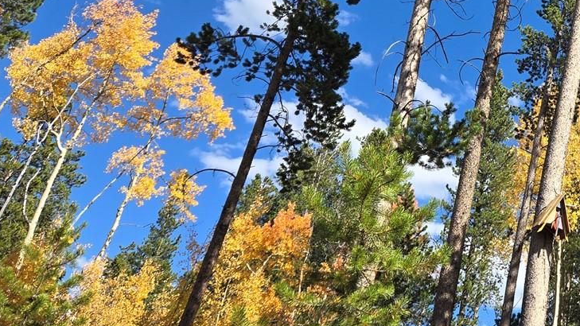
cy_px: 22
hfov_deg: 34.4
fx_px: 846
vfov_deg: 21.3
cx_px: 581
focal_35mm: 55
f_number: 1.8
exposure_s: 1/1269
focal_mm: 5.4
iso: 25
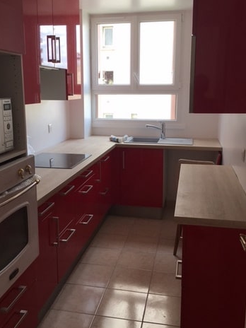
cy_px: 157
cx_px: 117
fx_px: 341
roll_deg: -0.8
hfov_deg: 39.6
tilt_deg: -11.7
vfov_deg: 51.3
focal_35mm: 36
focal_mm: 4.15
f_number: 2.2
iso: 25
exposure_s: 1/100
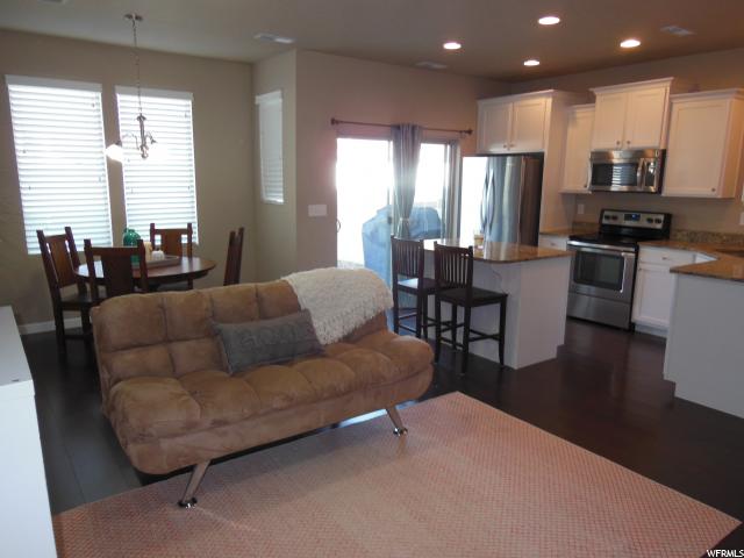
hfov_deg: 69.4
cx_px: 372
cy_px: 279
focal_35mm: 25
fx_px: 537
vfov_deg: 54.9
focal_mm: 4.5
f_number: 3.5
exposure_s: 1/30
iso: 160
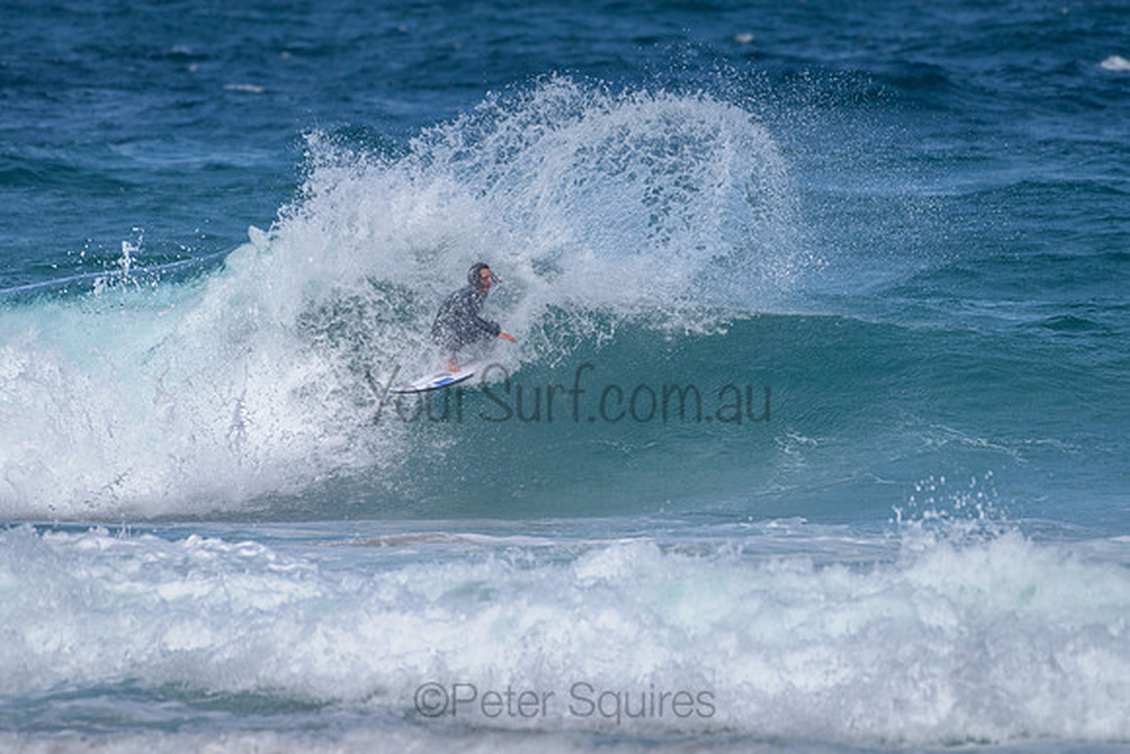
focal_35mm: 613
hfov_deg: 3.4
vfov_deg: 2.2
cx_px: 636
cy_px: 331
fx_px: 19256
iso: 125
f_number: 5.6
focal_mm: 500
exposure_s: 1/2000
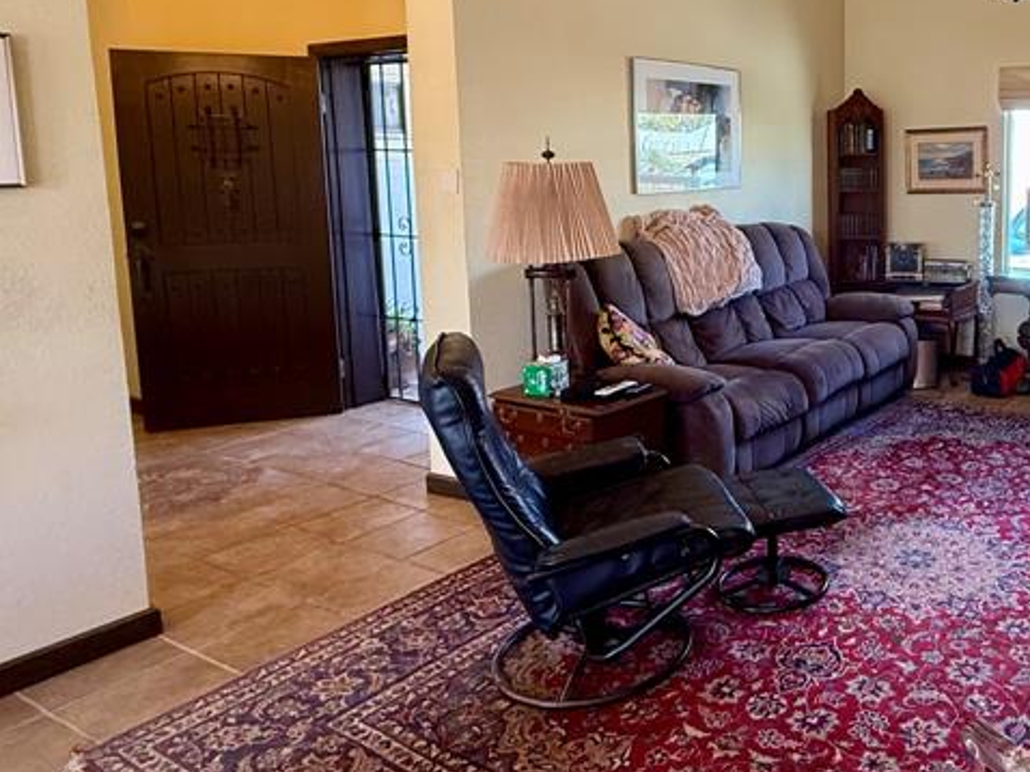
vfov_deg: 46.1
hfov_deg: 53.7
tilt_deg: -7.3
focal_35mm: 30
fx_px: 892
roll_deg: -0.5
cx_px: 896
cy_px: 263
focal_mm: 2.22
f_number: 2.2
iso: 320
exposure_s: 1/120
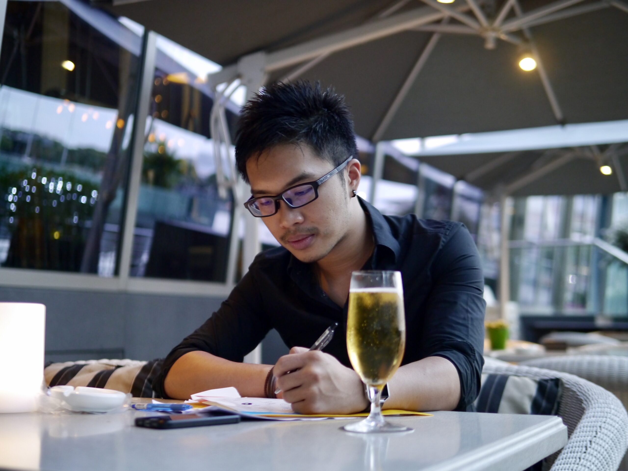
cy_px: 236
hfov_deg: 38.2
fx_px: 907
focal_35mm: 50
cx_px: 314
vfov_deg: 29.1
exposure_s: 1/160
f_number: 1.6
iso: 800
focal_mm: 25
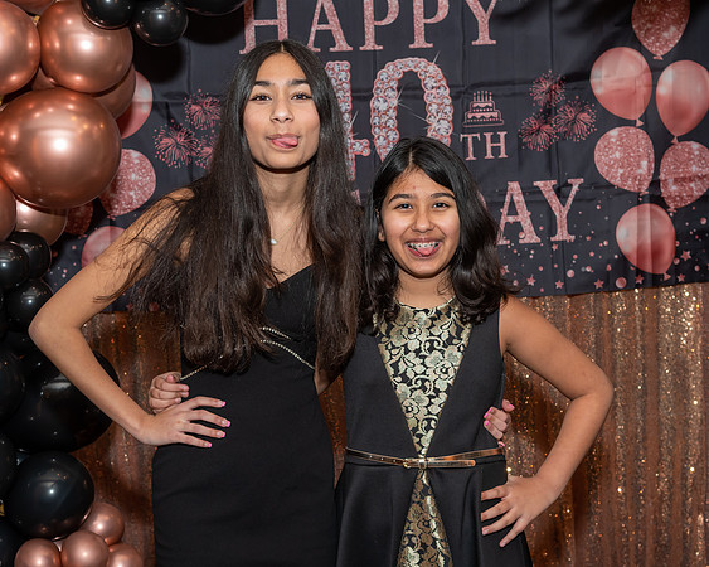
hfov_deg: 28.9
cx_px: 350
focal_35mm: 66
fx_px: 1375
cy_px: 283
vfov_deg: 23.3
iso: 400
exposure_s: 1/250
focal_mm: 38
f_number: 5.6
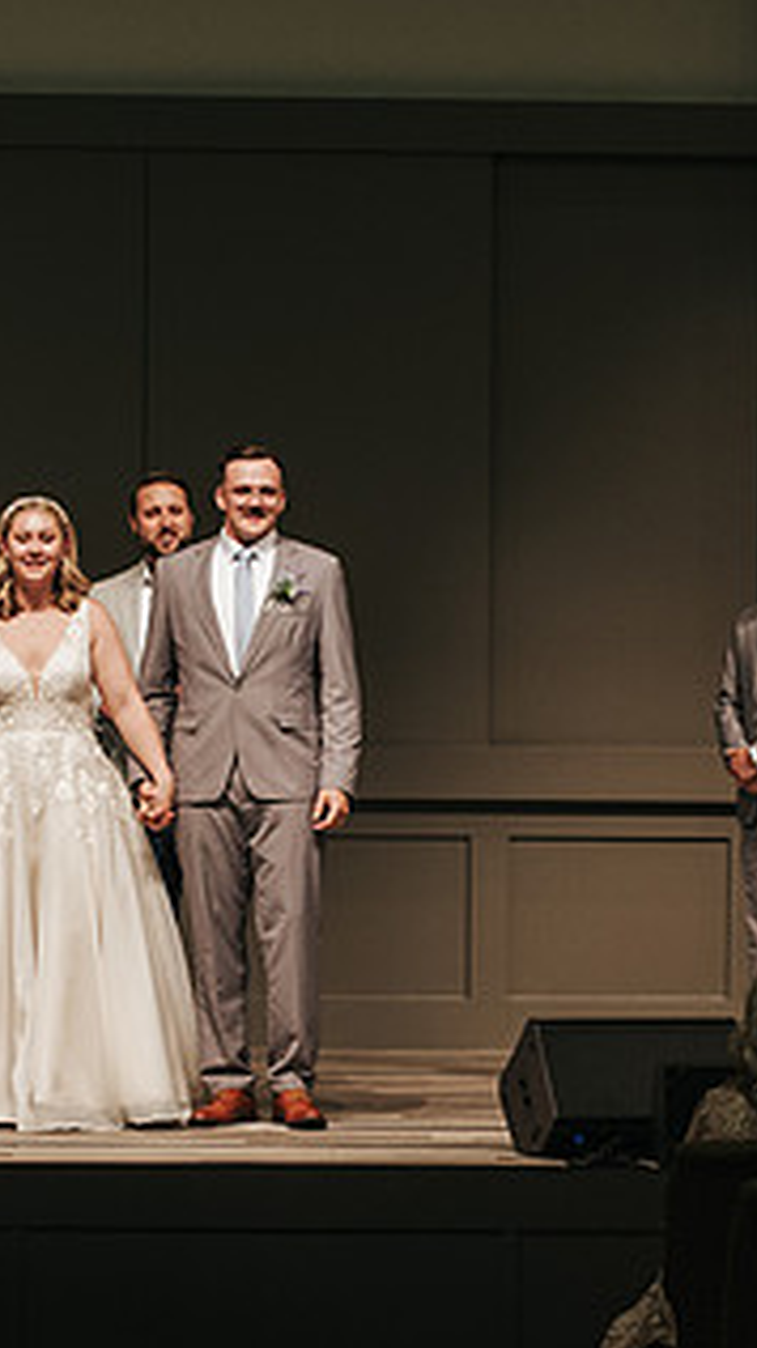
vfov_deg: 13.9
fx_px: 5538
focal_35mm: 155
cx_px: 215
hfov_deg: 7.8
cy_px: 808
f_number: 3.2
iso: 1000
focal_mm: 50
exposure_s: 1/200
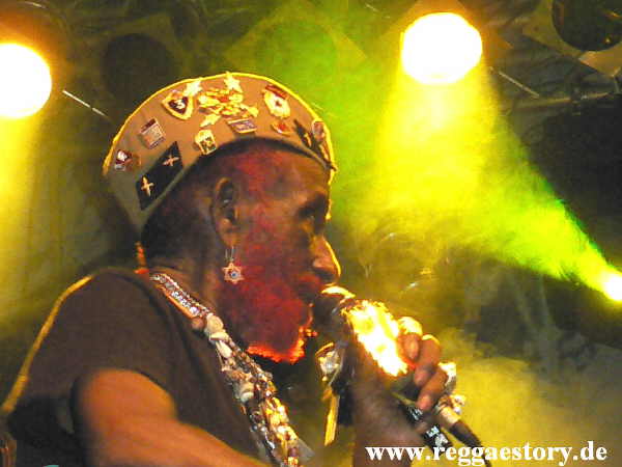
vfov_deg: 17.0
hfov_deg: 22.5
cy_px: 234
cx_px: 311
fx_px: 1563
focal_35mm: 87
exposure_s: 1/60
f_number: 3.2
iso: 400
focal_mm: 14.9
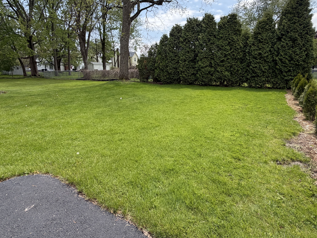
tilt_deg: -7.5
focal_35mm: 19
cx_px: 166
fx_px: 174
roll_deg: -0.1
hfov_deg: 84.6
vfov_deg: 68.0
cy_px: 96
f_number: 2.2
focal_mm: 2.22
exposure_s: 1/607
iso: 40
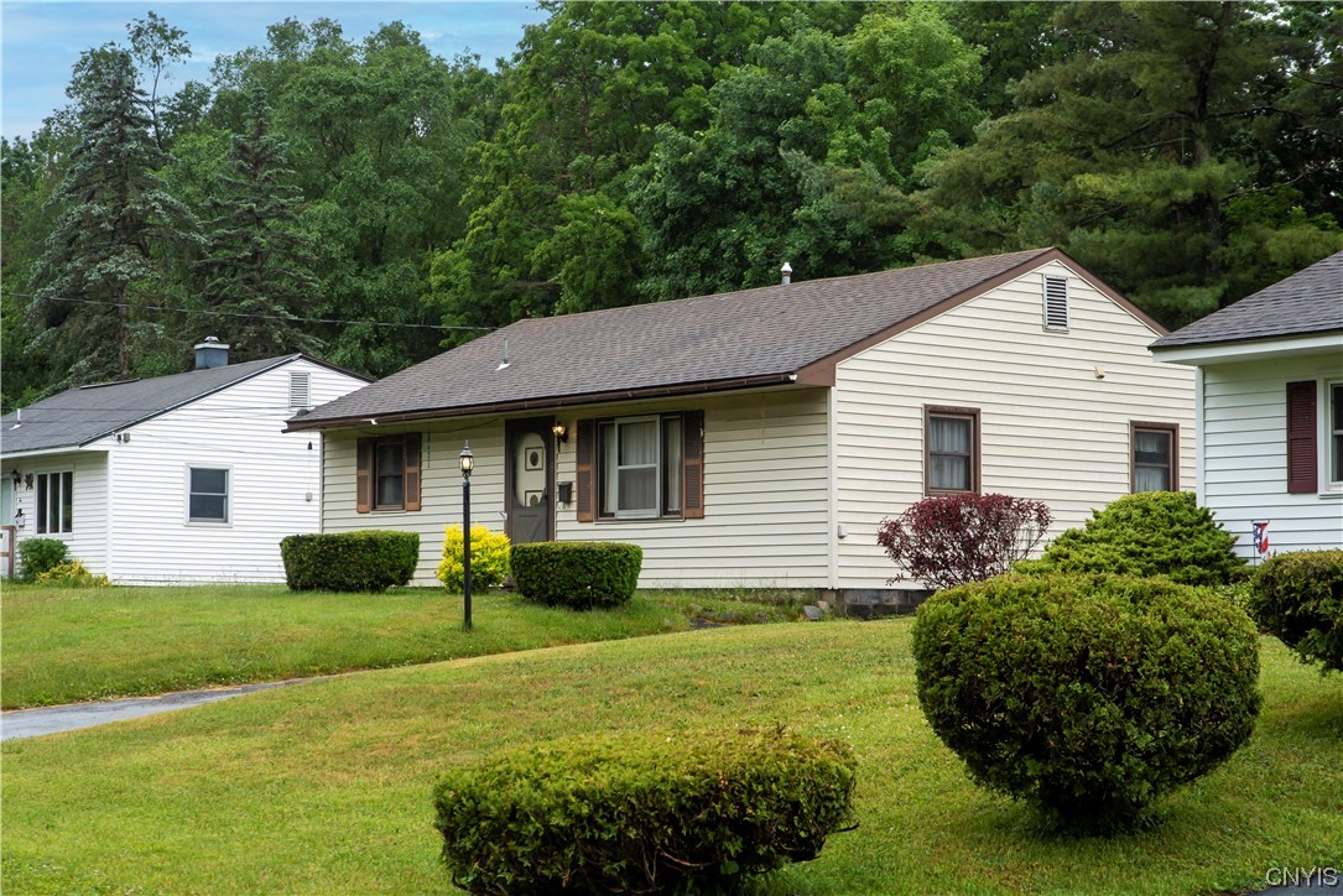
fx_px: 2463
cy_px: 448
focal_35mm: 66
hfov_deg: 30.5
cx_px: 672
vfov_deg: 20.6
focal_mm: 66
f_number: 6.3
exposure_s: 1/500
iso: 200
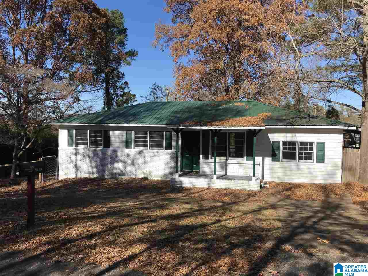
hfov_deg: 63.4
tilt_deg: -1.2
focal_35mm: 28
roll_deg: -1.8
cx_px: 184
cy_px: 138
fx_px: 298
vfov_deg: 49.7
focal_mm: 3.99
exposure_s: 1/2227
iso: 20
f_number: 1.8
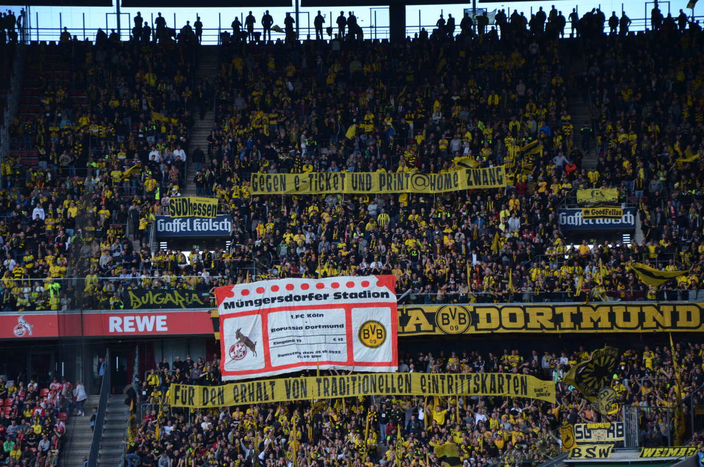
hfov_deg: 13.1
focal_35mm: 158
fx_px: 3074
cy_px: 234
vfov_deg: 8.7
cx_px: 352
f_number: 5.6
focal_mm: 105
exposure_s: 1/400
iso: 400
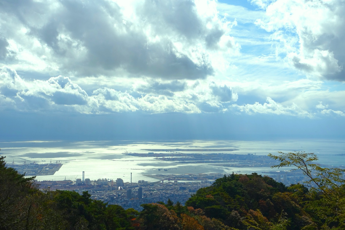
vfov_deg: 28.6
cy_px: 115
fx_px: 450
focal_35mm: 47
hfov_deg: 41.9
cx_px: 172
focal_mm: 17.06
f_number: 5.6
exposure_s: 1/200
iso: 125
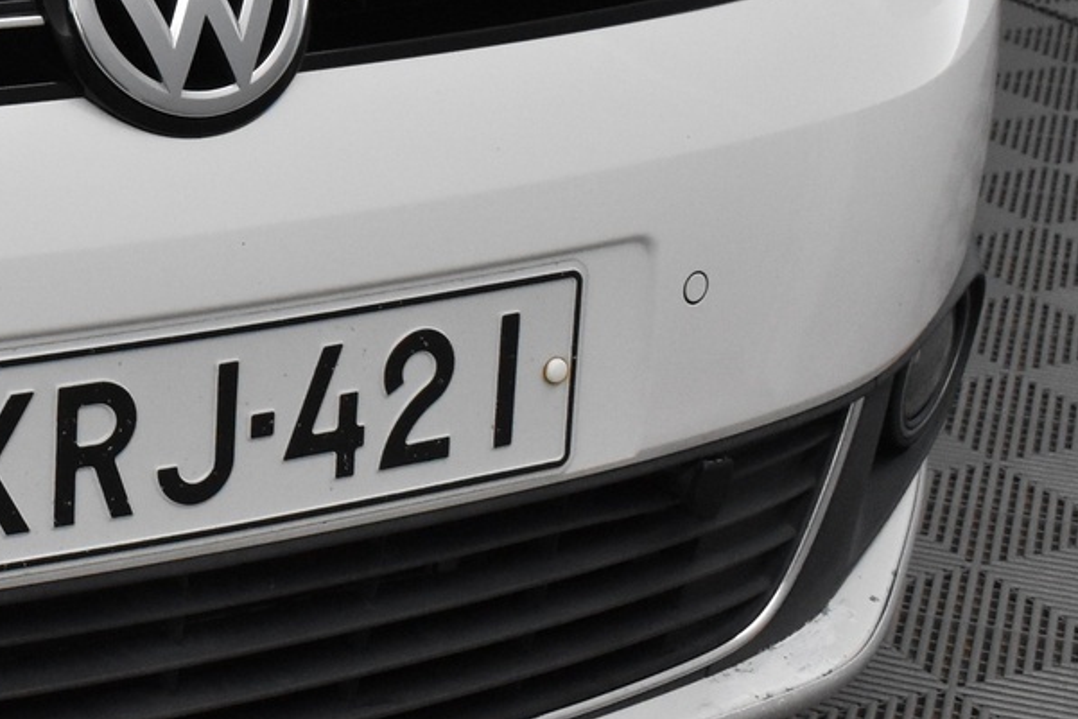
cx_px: -297
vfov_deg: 14.0
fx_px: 2905
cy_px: 41
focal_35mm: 97
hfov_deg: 19.5
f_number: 7.1
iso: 3200
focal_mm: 24
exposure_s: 1/200
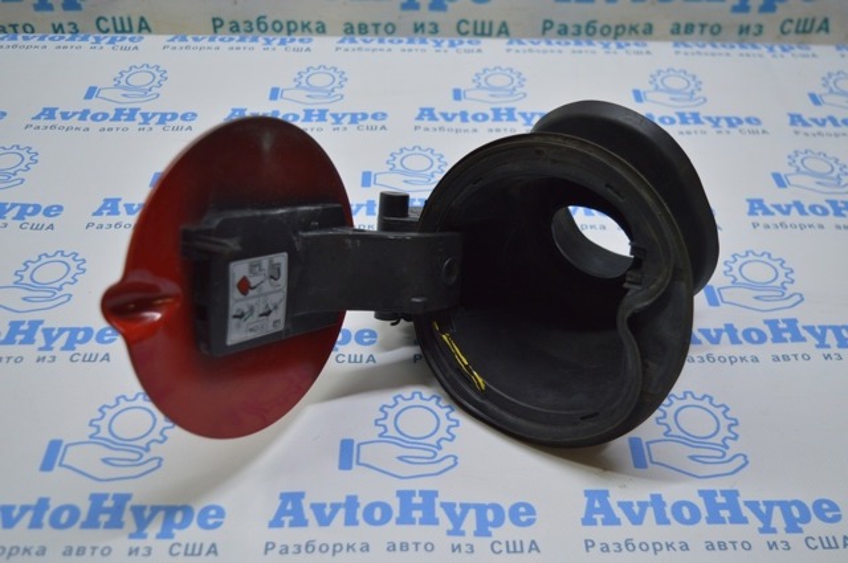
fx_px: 917
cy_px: 282
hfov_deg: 49.6
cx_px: 424
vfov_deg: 34.1
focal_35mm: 39
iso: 400
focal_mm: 26
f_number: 4
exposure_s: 1/100
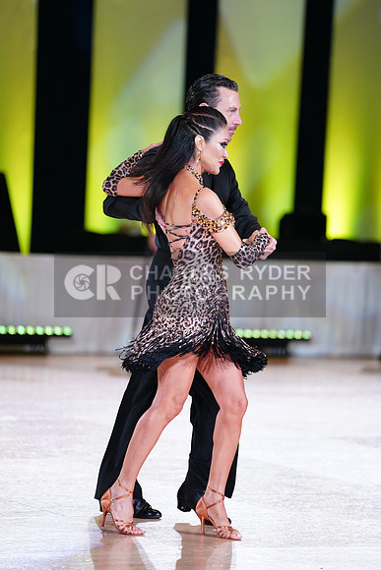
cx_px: 190
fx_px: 2856
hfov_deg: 7.6
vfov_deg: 11.4
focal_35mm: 180
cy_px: 285
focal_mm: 180
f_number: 2.8
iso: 2000
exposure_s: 1/400
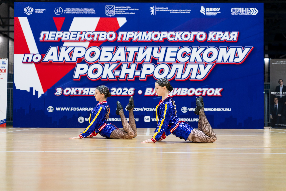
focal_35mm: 70
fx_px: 556
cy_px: 96
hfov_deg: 28.8
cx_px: 143
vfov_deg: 19.5
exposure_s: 1/640
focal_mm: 70
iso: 2500
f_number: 2.8
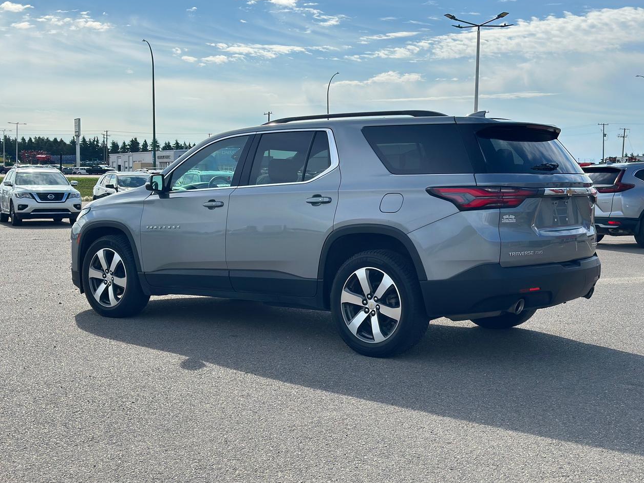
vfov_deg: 29.7
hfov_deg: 38.9
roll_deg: -1.2
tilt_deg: -2.6
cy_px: 240
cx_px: 328
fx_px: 911
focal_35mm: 49
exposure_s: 1/7092
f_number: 1.78
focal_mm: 6.86
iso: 100
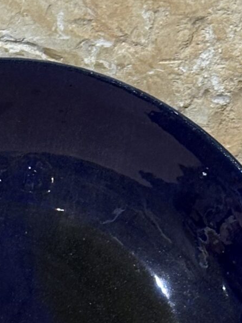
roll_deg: +2.7
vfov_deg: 8.9
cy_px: 237
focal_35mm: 222
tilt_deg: -16.1
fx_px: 2069
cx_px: 91
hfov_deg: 6.7
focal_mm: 5.96
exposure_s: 1/33
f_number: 1.6
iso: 125
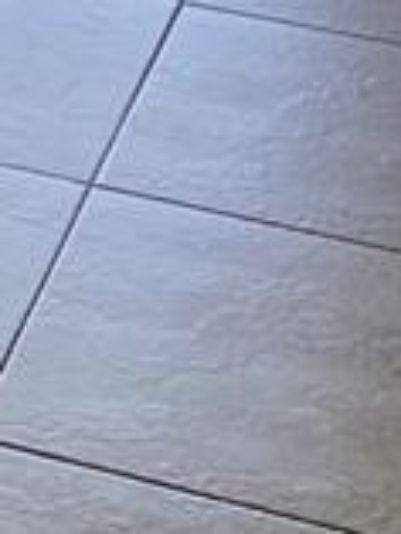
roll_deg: -1.1
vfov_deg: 9.0
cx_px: -945
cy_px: -707
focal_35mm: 199
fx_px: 3070
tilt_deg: -8.4
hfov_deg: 6.6
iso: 80
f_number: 1.8
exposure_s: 1/120
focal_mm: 4.25
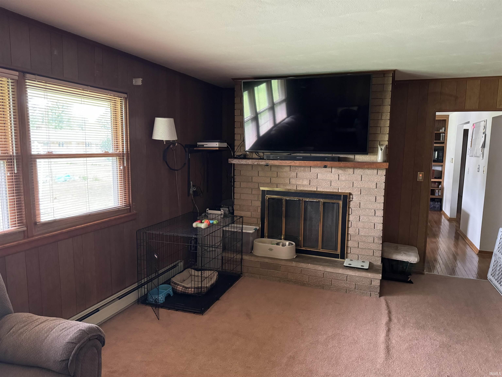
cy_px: 188
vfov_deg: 56.8
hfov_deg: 71.6
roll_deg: -0.9
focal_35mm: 24
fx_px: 348
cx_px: 251
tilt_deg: -7.5
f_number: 1.78
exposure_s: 1/45
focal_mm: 6.76
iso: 800
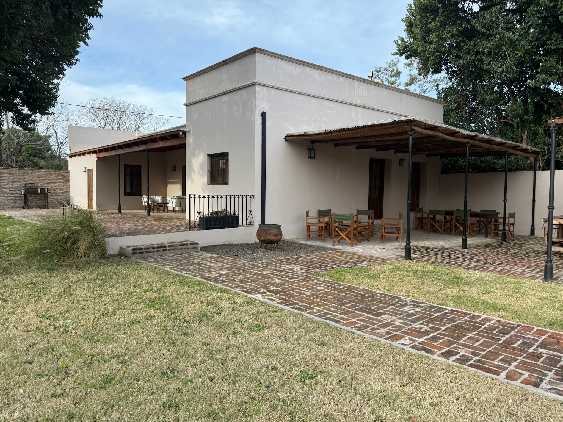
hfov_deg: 71.6
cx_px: 282
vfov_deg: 56.8
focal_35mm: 24
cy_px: 211
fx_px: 390
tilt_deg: -2.4
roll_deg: -1.3
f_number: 1.78
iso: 100
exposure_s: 1/1250
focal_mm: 6.76
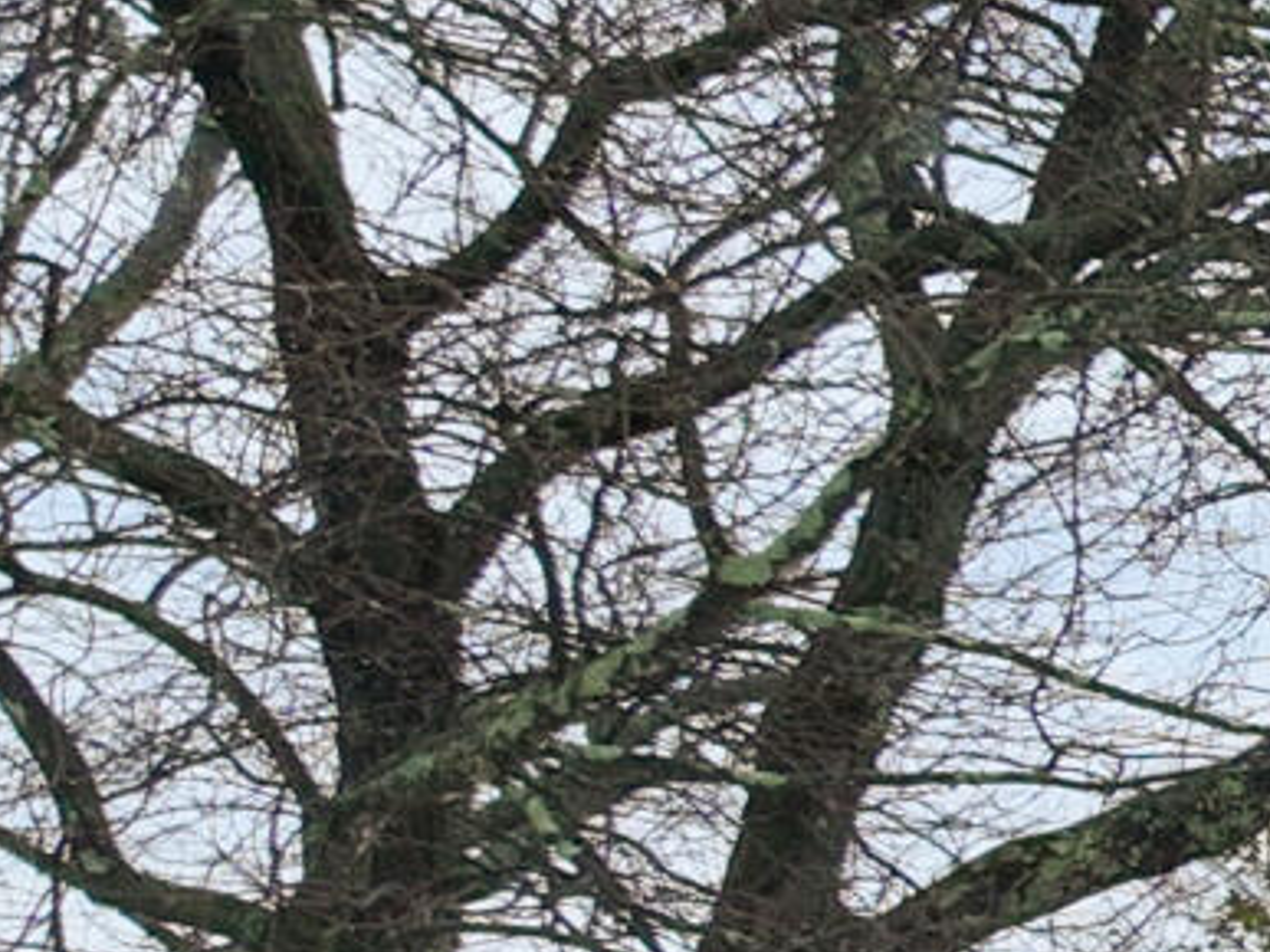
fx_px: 6822
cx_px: 4043
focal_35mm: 186
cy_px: 1794
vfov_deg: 7.7
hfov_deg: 8.5
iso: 100
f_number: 2.8
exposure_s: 1/200
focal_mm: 12.29
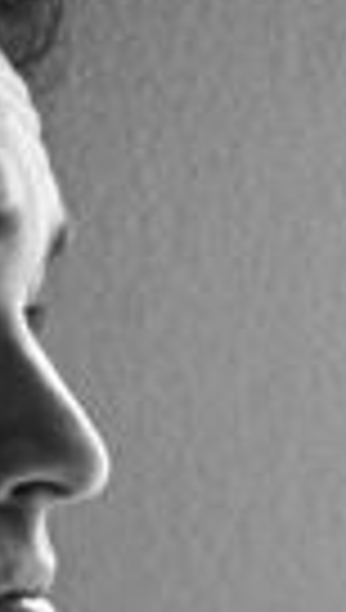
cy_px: 724
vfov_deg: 10.9
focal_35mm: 194
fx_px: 3146
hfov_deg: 6.2
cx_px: -198
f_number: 2.8
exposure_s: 1/60
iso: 1600
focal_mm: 35
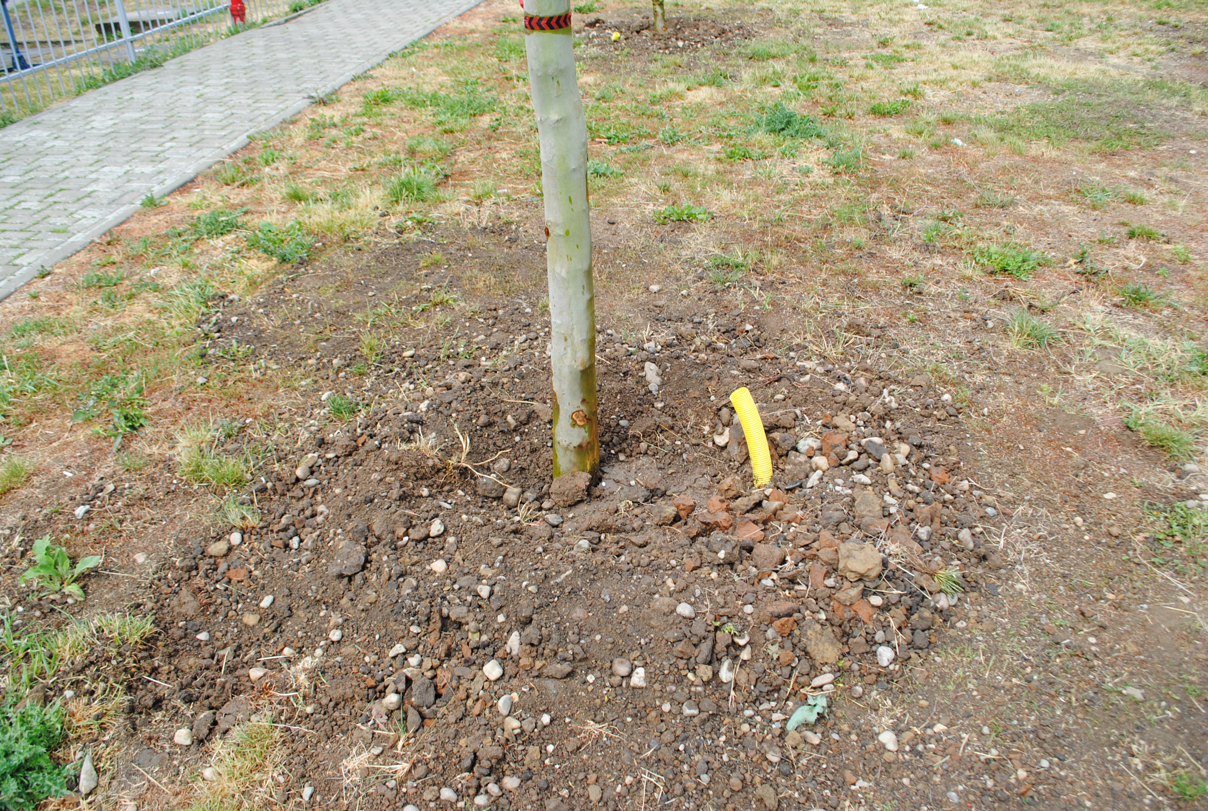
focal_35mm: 27
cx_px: 604
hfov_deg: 67.3
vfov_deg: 48.1
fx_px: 908
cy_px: 406
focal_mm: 18
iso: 100
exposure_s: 1/160
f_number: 6.3
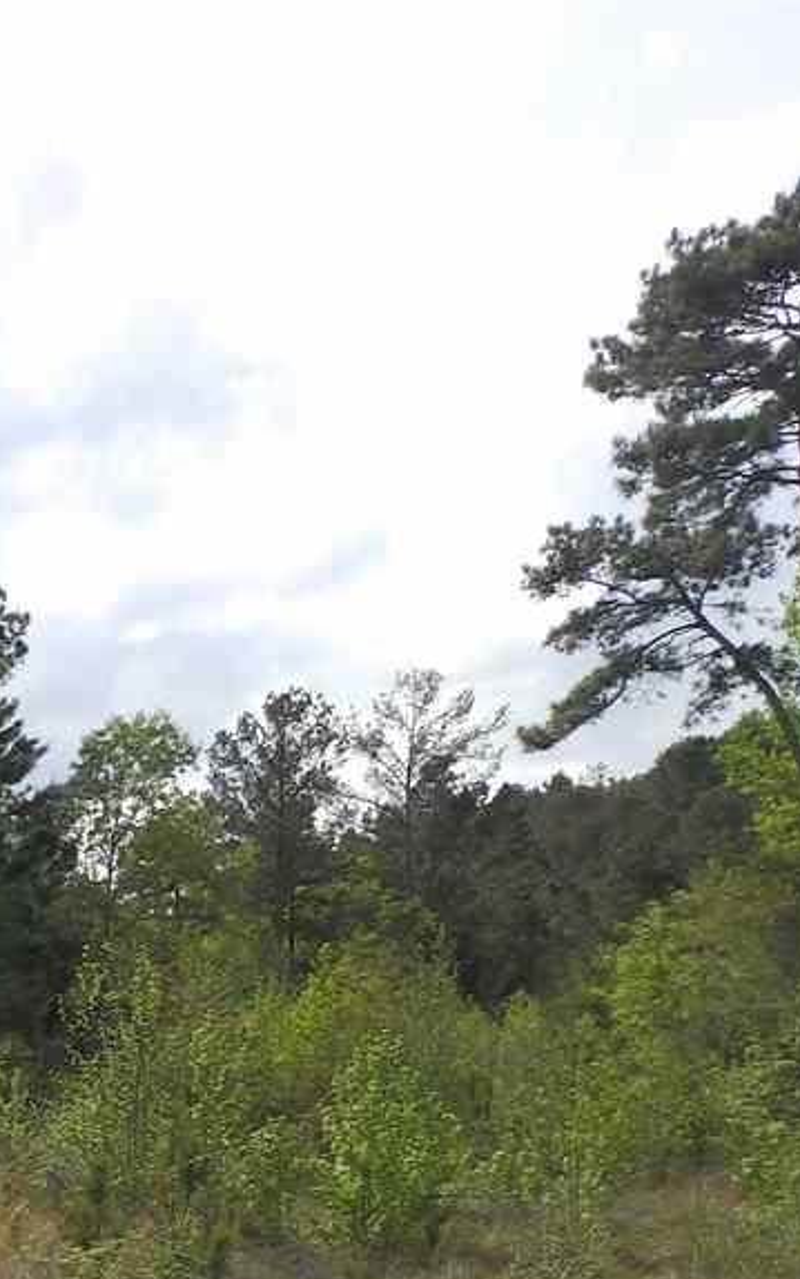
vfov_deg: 37.2
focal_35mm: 52
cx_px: -417
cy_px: 1065
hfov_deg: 20.9
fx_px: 1813
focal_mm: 4
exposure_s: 1/640
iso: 80
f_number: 4.5
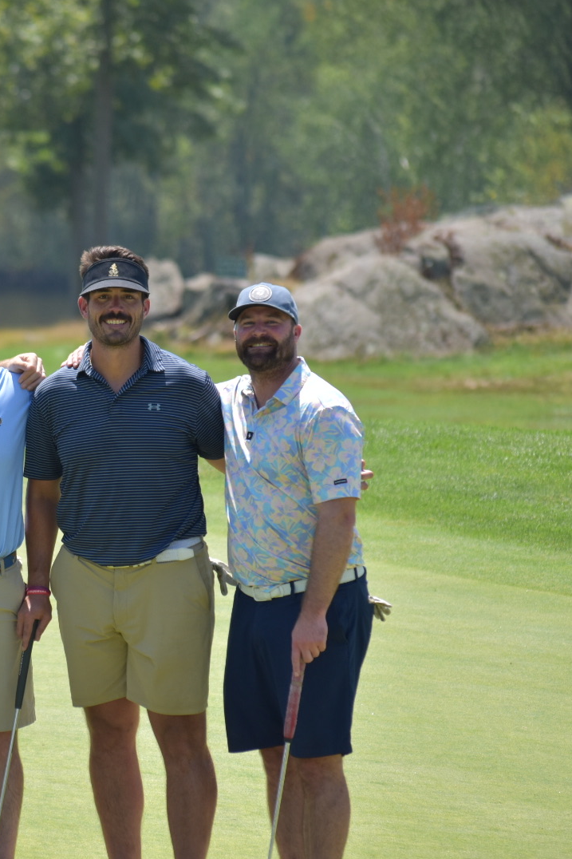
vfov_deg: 4.8
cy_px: 430
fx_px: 10227
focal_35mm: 429
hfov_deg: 3.2
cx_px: 63
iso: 200
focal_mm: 190
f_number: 5.6
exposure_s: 1/800
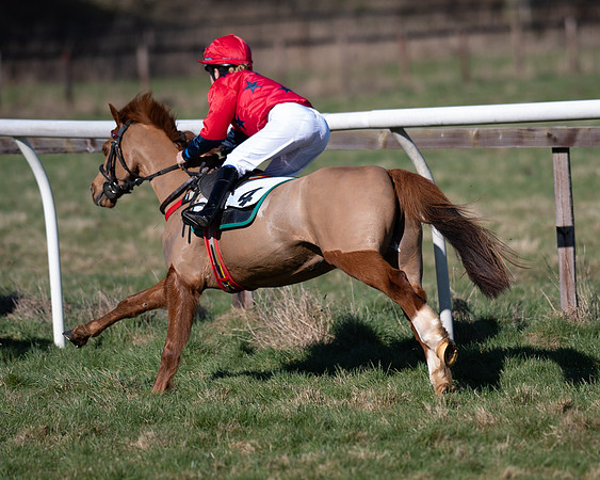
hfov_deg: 6.4
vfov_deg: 5.2
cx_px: 434
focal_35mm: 300
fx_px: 5330
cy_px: 242
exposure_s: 1/4000
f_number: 1.8
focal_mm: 135
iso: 50
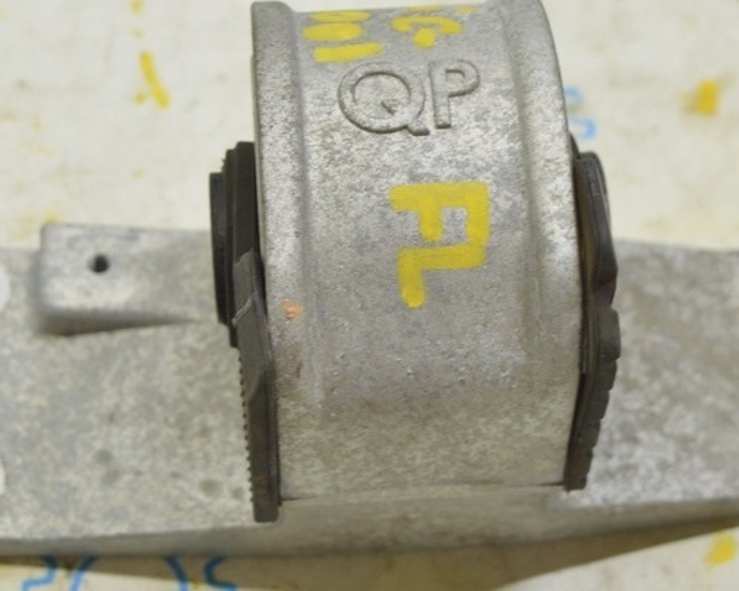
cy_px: 292
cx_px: 296
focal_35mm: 97
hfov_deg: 19.7
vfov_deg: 15.9
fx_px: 2122
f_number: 5.6
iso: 400
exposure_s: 1/20
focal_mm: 34
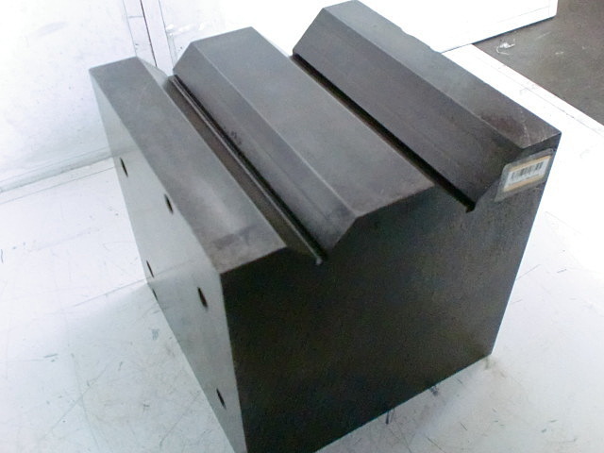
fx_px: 611
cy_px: 226
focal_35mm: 35
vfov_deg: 40.7
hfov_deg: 52.6
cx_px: 302
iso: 1600
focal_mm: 6.3
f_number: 3.1
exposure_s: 1/50
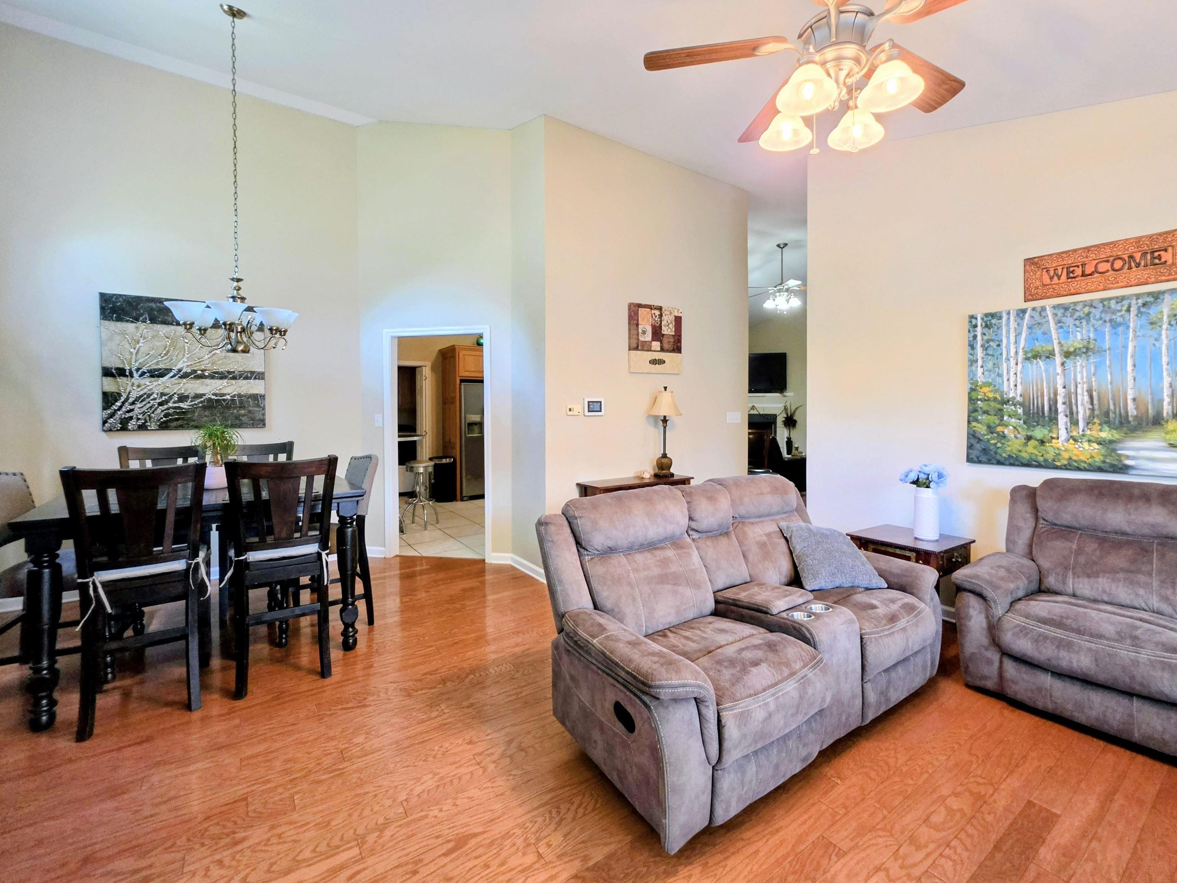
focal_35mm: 14
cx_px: 601
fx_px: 476
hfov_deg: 102.1
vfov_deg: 85.6
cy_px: 426
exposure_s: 1/60
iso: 320
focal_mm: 2.2
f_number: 1.9
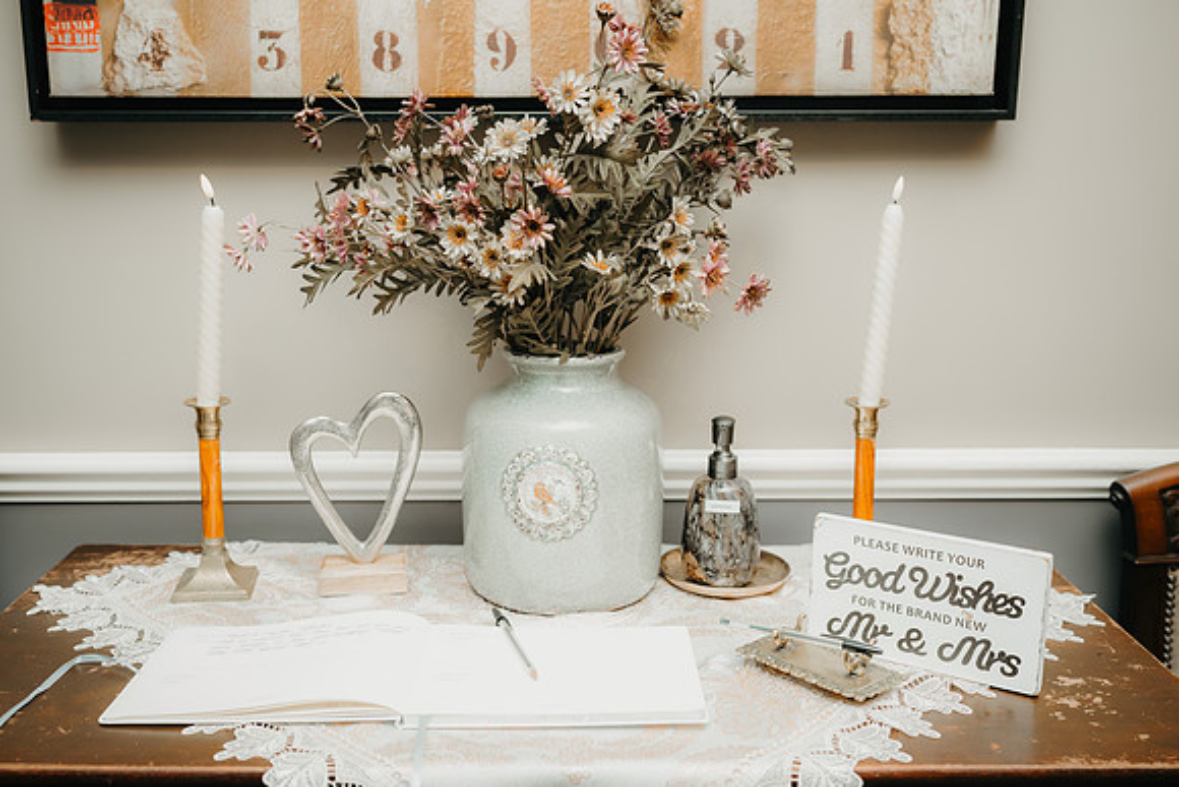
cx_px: 574
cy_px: 378
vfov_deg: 35.8
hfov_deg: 51.7
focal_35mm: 37
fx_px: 1216
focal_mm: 35
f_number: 2.8
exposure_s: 1/200
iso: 640
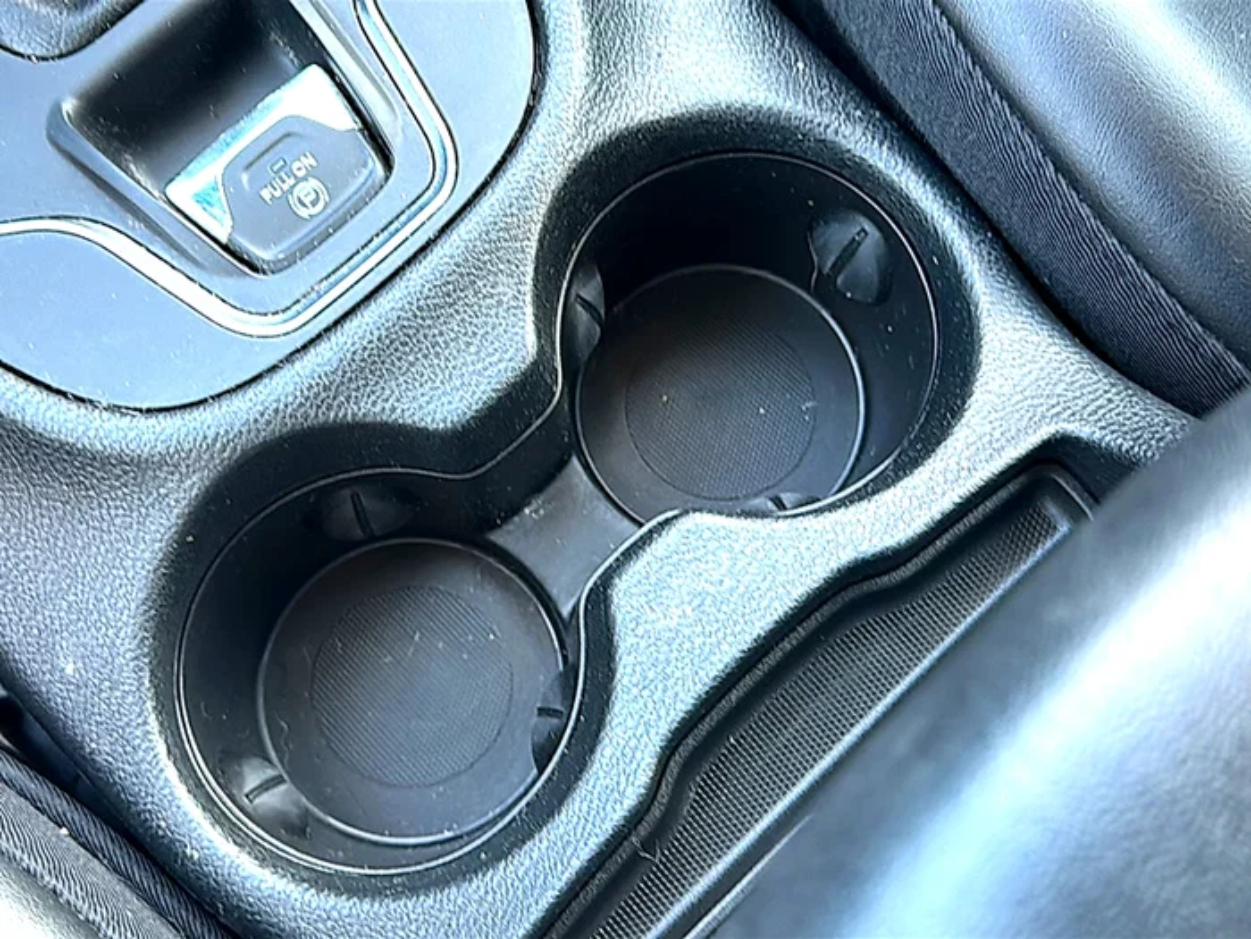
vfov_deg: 39.7
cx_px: 626
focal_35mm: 36
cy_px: 470
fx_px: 1301
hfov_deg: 51.4
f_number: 1.78
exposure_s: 1/40
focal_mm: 6.86
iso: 100
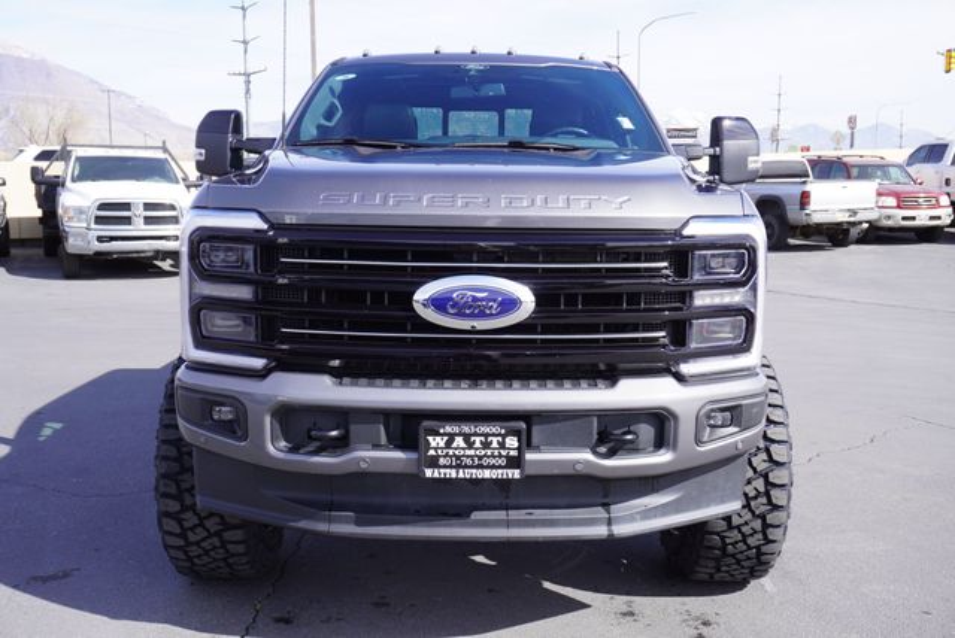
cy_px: 319
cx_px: 478
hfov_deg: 53.1
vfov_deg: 36.9
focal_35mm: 36
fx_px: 956
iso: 100
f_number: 6.3
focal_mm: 24
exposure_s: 1/160
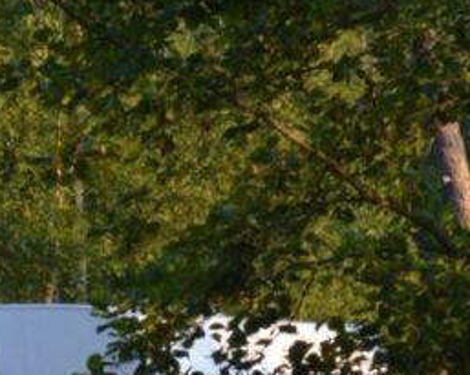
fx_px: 3198
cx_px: -11
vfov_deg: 6.7
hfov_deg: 8.4
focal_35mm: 230
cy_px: 271
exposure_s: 1/125
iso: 800
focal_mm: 35
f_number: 11
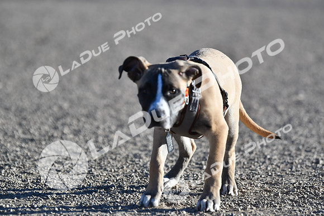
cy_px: 108
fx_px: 1890
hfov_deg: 9.8
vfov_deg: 6.5
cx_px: 162
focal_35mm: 210
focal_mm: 140
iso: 250
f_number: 2.8
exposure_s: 1/4000
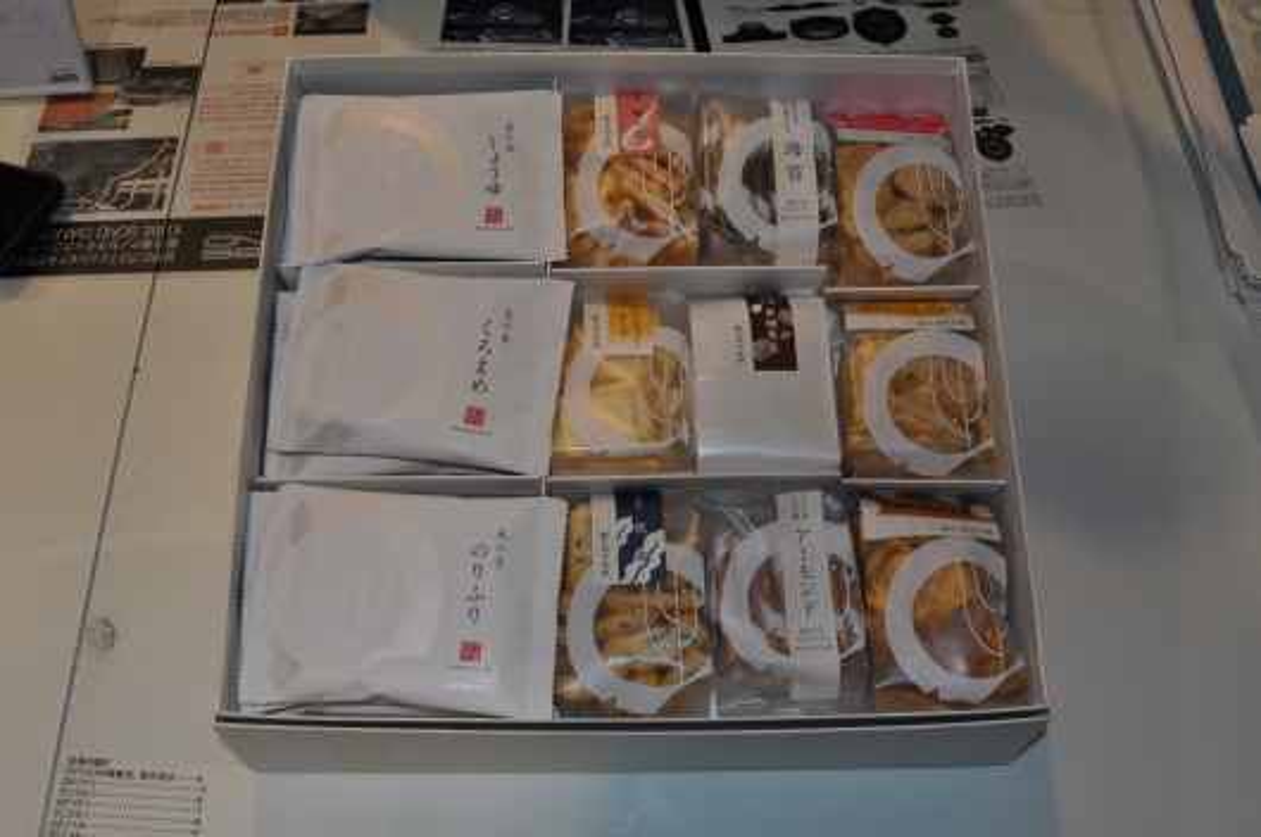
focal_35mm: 36
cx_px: 630
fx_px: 1259
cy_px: 418
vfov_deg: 36.8
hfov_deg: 53.2
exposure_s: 1/200
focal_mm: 24
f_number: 9
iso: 560
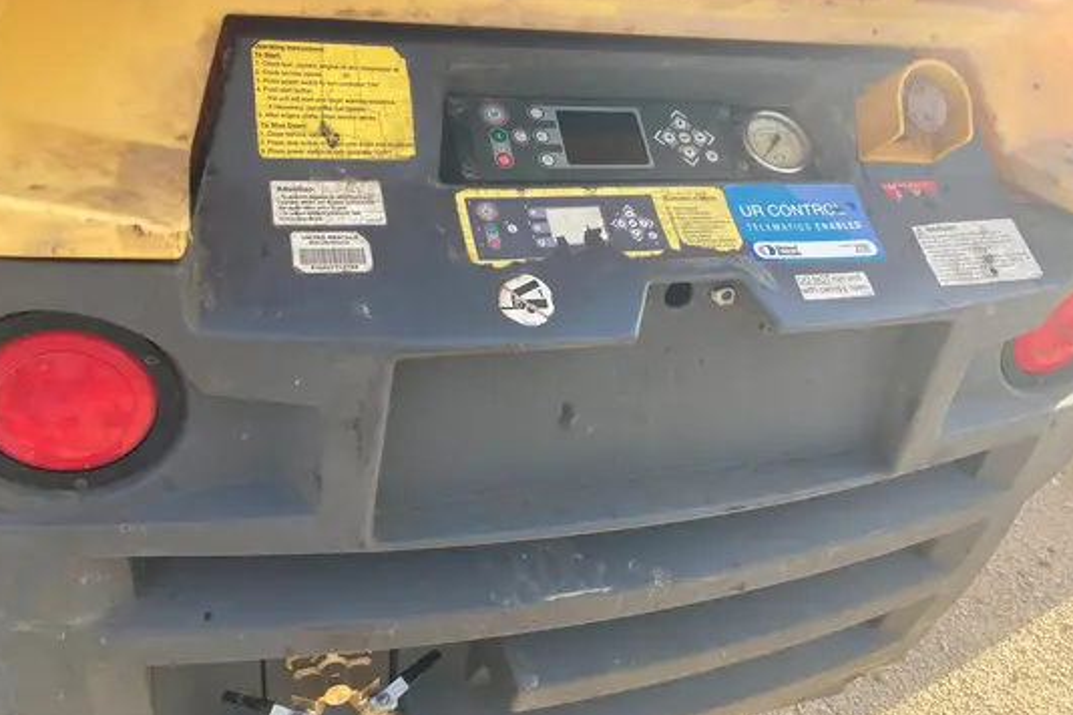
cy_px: 340
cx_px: 539
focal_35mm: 30
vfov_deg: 43.6
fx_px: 894
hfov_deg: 61.9
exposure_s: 1/357
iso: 20
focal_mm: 3.99
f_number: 1.8
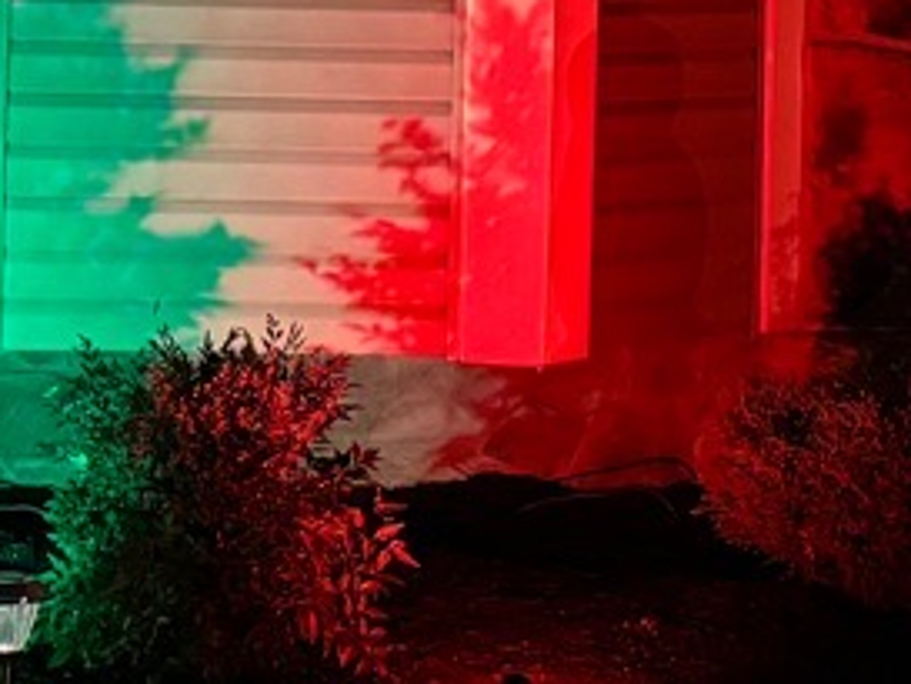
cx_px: 424
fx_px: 3475
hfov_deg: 14.9
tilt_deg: -2.3
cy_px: 2
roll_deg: -0.7
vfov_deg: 11.1
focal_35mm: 132
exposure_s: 1/30
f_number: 1.78
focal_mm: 6.76
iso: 800
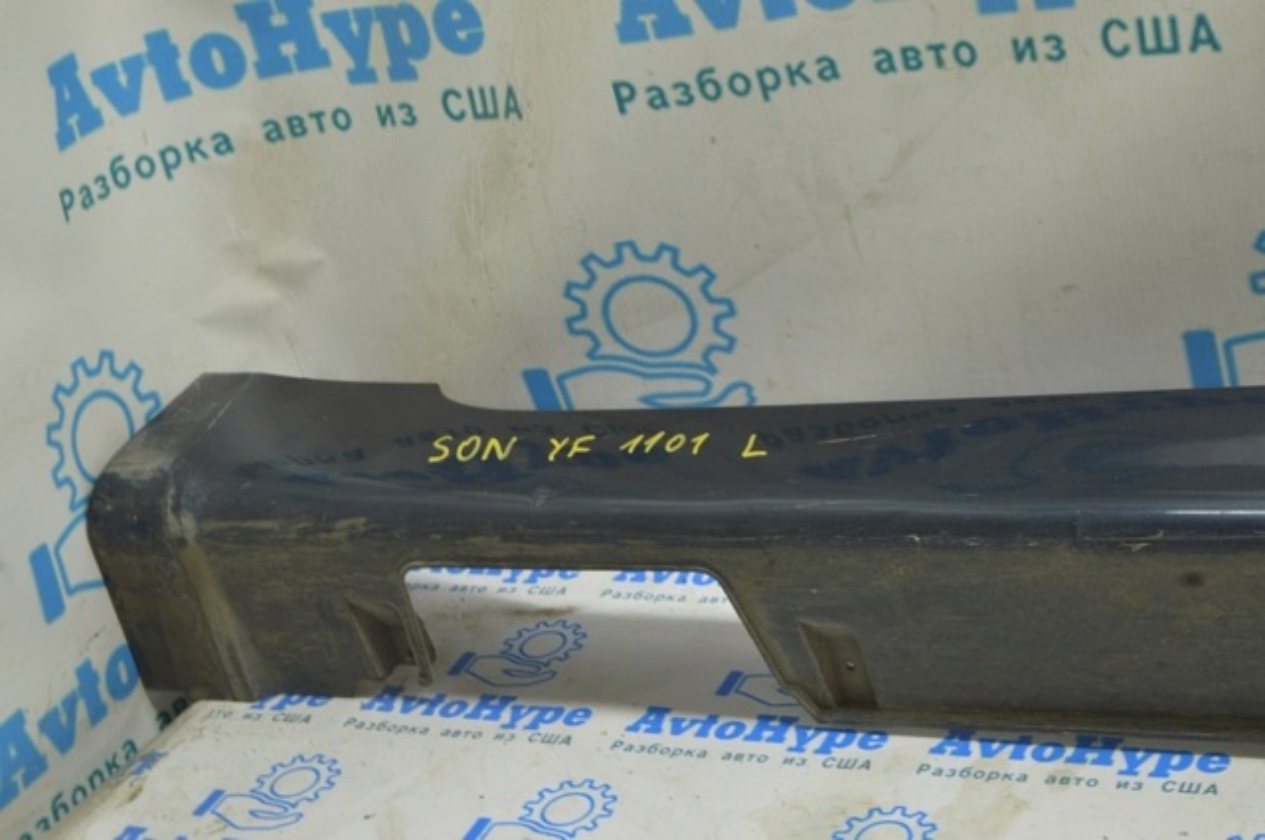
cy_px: 420
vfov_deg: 22.6
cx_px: 632
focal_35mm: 60
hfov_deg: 33.4
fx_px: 2106
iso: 400
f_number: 5.6
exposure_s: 1/20
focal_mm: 40
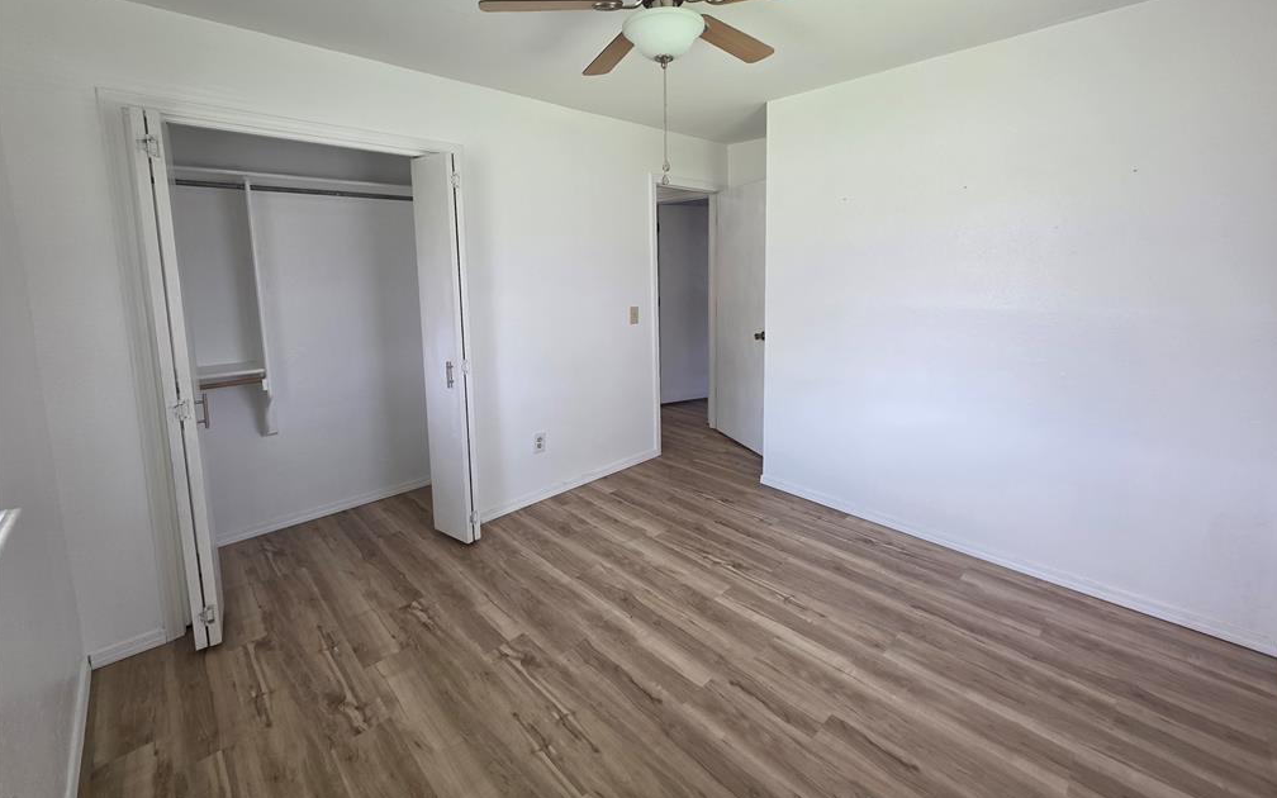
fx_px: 487
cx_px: 642
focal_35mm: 14
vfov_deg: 78.1
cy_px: 337
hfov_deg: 105.3
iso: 125
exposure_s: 1/120
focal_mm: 2.2
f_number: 1.9
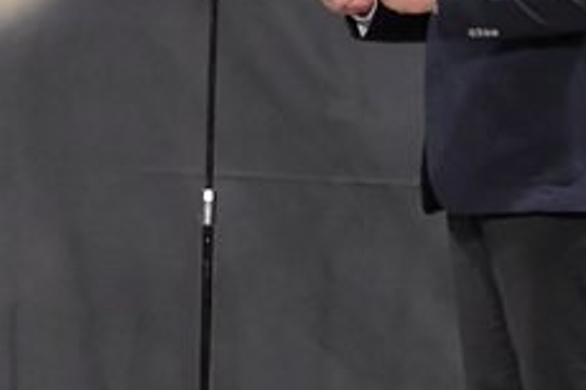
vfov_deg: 2.0
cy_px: 150
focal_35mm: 680
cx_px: -14
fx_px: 11061
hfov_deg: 3.0
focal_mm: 135
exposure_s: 1/400
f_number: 5.6
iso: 6400
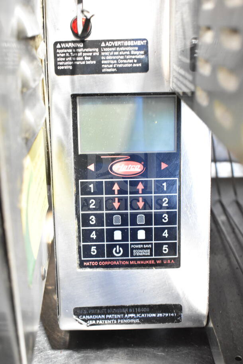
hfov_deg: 35.5
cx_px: 122
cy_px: 182
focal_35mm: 38
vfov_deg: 51.3
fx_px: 379
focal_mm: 25
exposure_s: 1/40
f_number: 4
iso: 2800
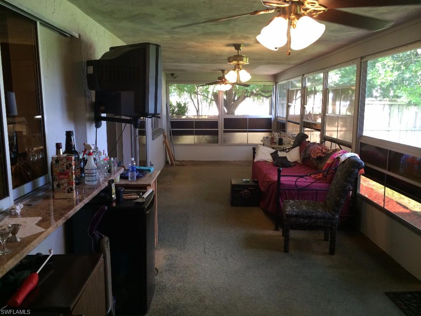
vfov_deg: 46.8
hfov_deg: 60.0
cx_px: 210
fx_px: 365
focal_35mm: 30
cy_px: 158
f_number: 2.2
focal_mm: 4.12
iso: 64
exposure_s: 1/30
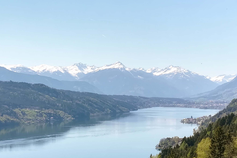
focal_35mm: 81
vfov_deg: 16.8
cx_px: 84
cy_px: 114
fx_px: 533
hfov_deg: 25.0
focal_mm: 3.83
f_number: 2.2
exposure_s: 1/1030
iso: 50
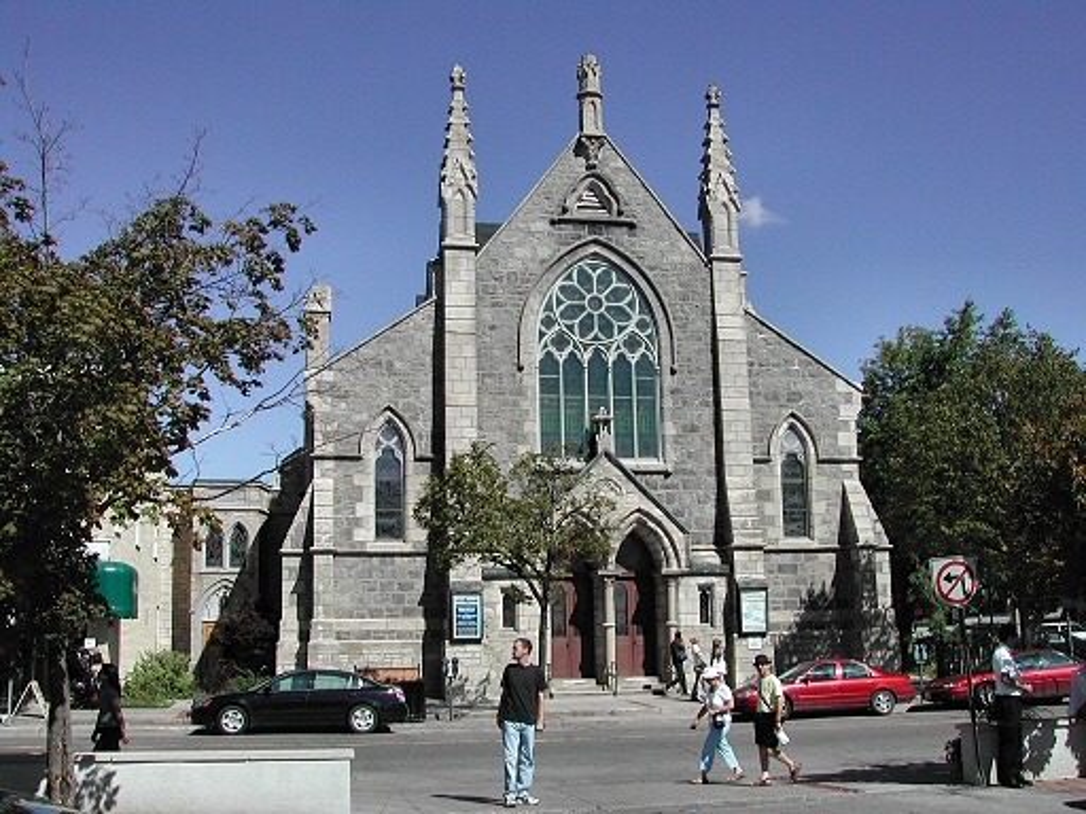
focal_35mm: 38
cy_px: 407
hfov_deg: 49.0
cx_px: 543
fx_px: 1192
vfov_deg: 37.7
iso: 100
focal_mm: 8
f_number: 7.6
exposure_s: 1/330
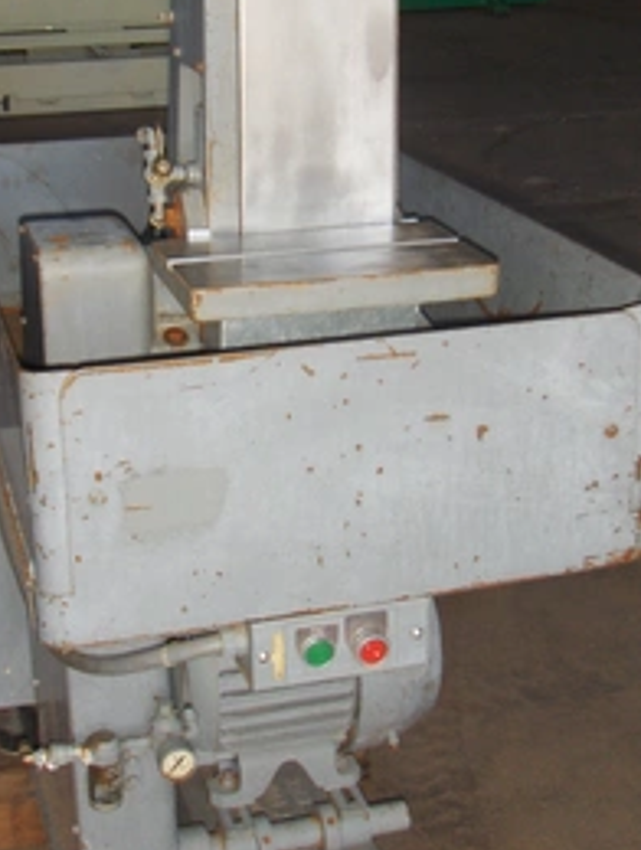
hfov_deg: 23.4
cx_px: 293
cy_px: 281
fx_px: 1550
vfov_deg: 30.4
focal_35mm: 63
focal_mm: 6.5
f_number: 3.5
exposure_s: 1/60
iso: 100
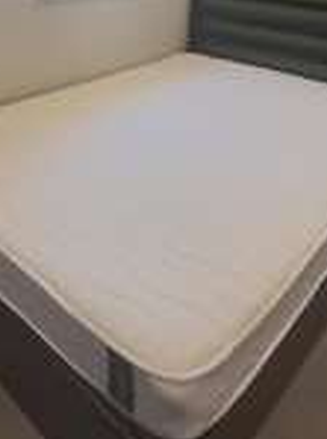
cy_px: 53
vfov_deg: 47.9
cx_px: 115
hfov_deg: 40.1
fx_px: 443
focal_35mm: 35
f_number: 2.2
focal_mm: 1.74
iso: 80
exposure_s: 1/50
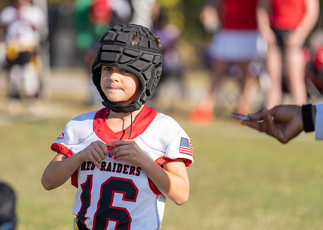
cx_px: 118
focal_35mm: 202
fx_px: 1854
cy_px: 114
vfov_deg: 7.1
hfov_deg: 9.9
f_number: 2.8
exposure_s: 1/1250
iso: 100
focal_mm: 162
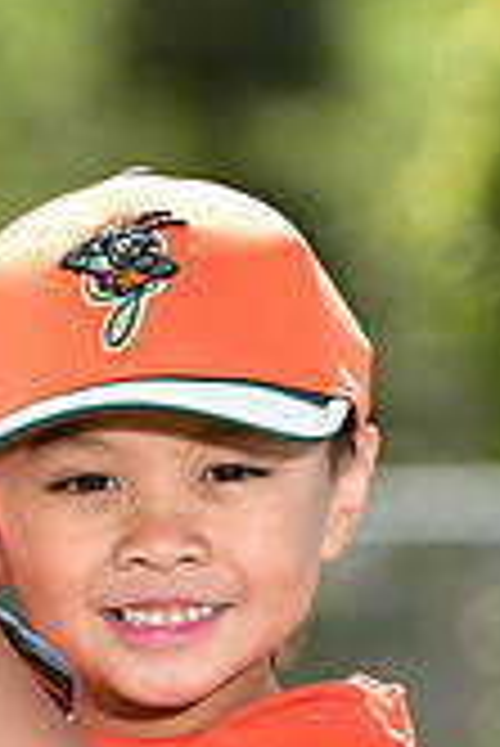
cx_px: 182
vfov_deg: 2.9
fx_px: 14510
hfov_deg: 2.0
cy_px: 954
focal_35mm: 698
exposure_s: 1/200
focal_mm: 200
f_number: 5
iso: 80
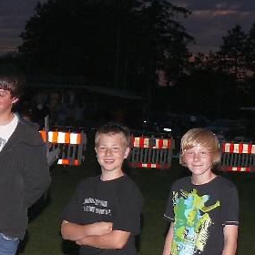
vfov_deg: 16.1
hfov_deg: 14.9
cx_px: -164
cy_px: 249
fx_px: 883
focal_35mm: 106
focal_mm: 7.4
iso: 100
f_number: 2.8
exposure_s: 1/125
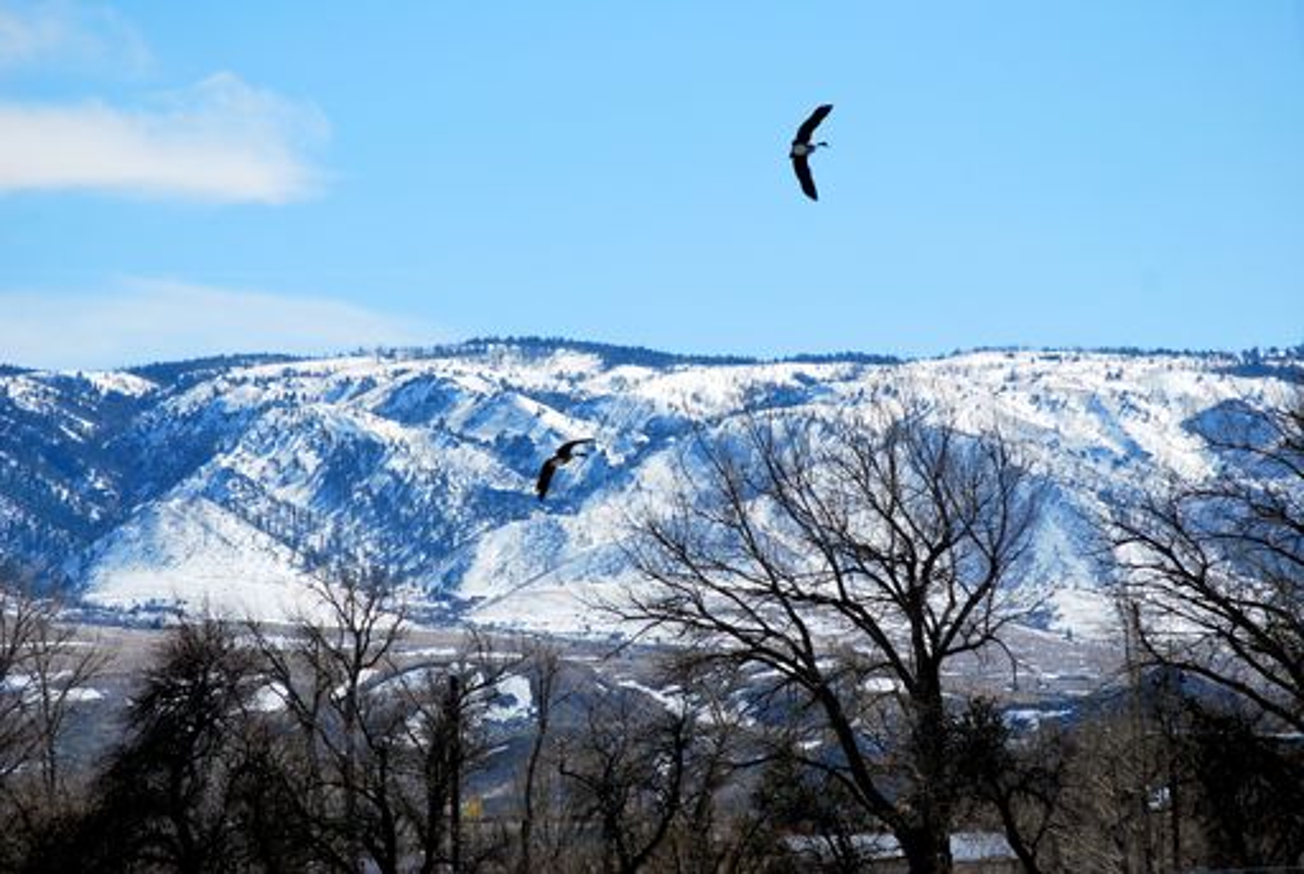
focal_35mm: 202
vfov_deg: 6.8
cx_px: 652
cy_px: 437
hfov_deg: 10.1
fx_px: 7345
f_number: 6.3
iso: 100
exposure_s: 1/640
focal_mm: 135
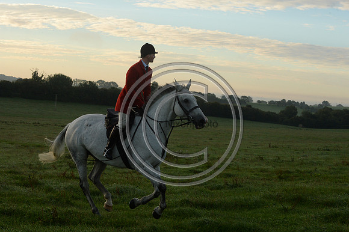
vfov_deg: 19.4
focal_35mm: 70
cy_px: 116
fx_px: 678
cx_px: 174
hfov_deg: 28.9
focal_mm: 70
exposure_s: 1/800
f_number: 8
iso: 1600
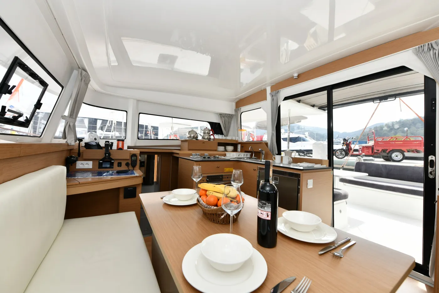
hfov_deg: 104.3
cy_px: 146
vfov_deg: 81.2
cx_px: 220
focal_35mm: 14
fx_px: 171
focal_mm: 14
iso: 100
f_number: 5.6
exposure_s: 1/125
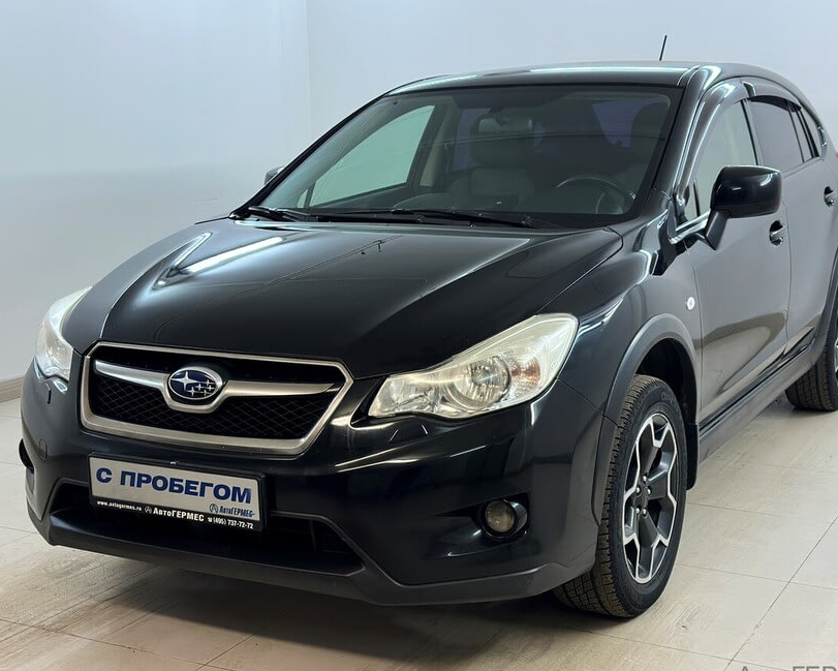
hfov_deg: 36.0
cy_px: 347
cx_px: 437
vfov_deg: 29.1
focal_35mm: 52
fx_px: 1290
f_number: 1.78
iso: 100
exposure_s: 1/100
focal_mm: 6.86
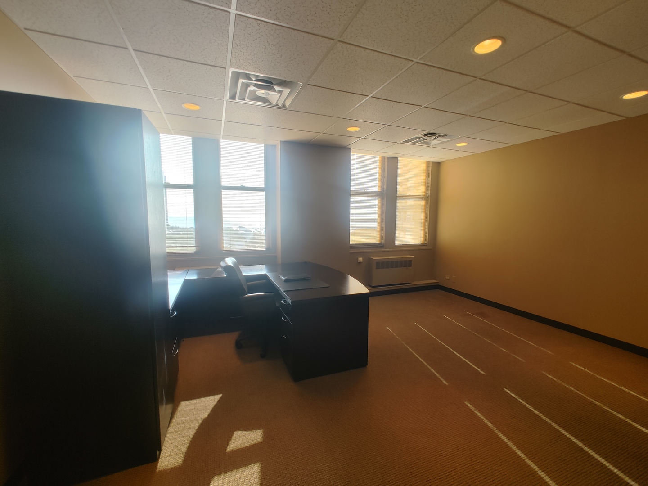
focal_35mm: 15
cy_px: 243
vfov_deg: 81.7
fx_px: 281
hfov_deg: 98.2
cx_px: 324
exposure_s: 1/60
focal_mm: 1.78
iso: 50
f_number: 1.9
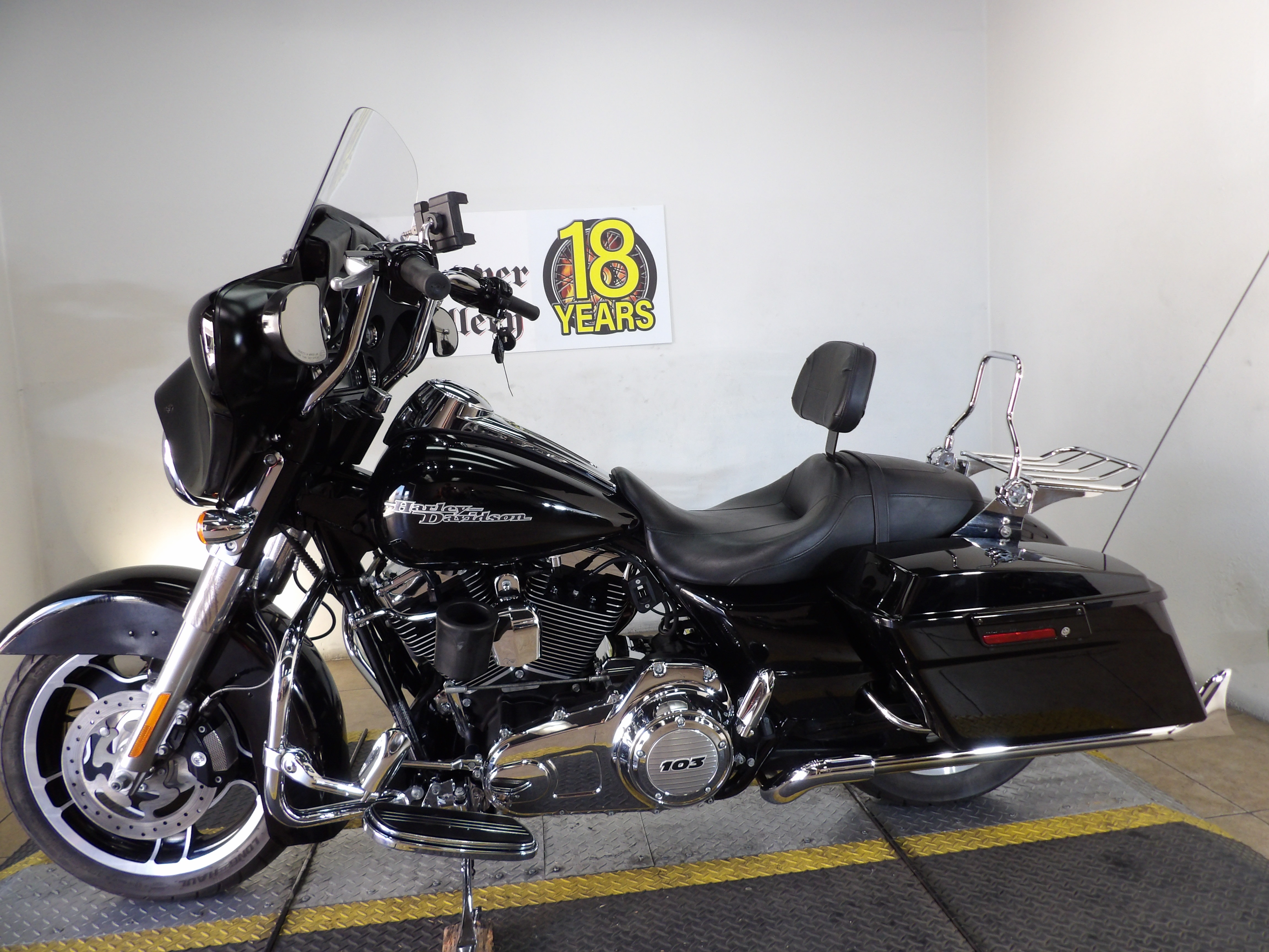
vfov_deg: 56.8
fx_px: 880
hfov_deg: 71.6
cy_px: 476
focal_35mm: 24
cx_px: 634
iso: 178
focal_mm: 4.3
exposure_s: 1/33
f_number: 3.2
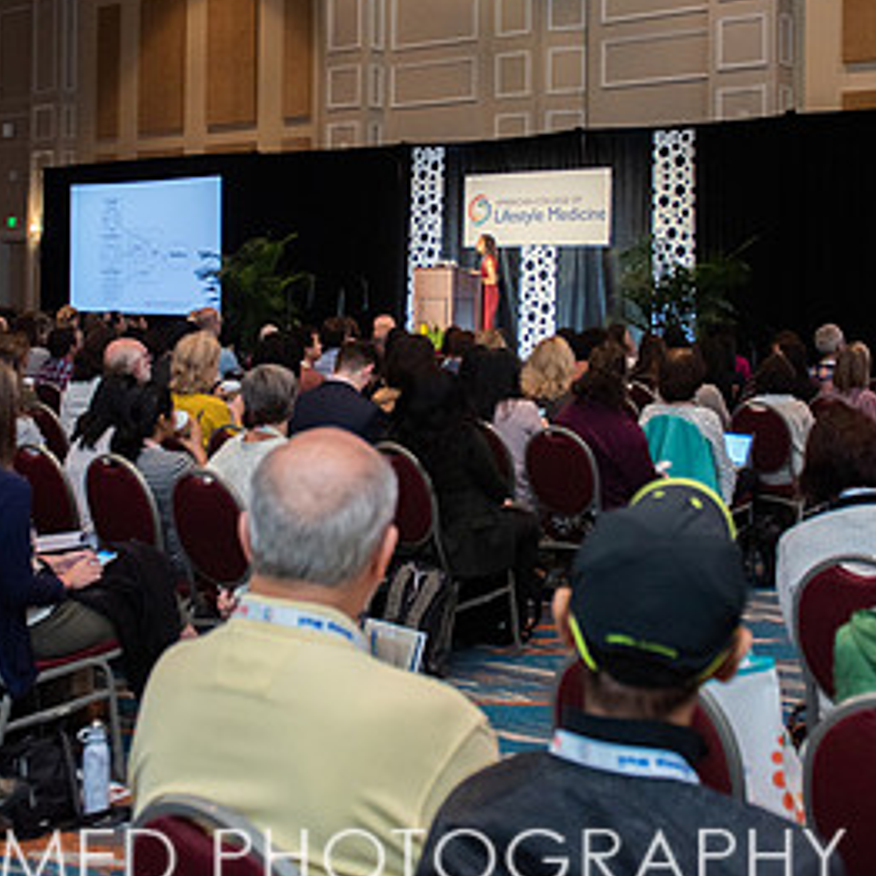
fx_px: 1346
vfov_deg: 35.6
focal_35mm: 47
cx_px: 385
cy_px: 276
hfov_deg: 36.0
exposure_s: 1/200
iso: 640
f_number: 3.2
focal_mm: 24
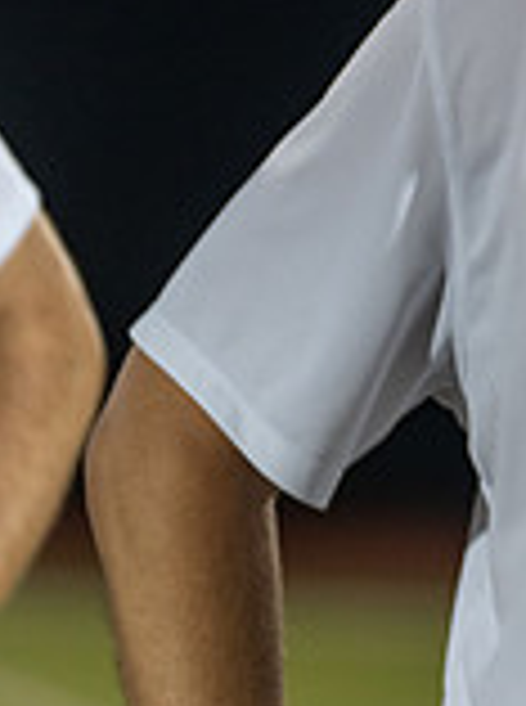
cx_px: 868
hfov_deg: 2.9
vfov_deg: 3.9
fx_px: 10294
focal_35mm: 506
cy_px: -52
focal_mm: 142
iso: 1000
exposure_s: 1/320
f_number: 2.8
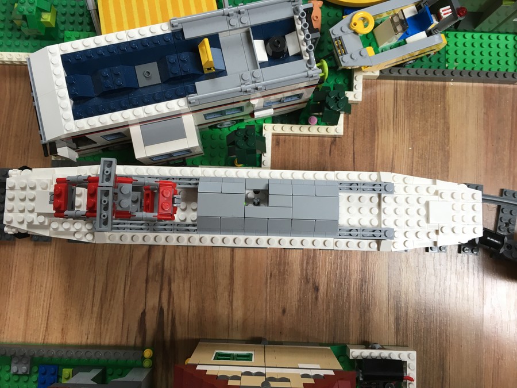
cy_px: 194
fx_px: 433
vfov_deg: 48.2
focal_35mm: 29
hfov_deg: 61.7
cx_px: 258
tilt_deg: -85.8
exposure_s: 1/33
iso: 25
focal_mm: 4.15
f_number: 2.2
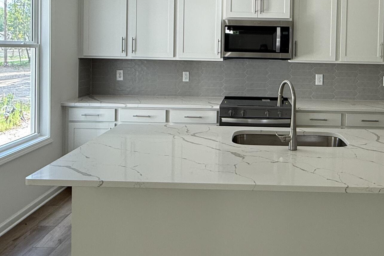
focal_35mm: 34
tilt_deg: -0.6
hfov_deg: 54.6
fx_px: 363
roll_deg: -1.3
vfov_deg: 37.8
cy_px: 59
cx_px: 257
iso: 100
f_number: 2.2
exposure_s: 1/99
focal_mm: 2.22
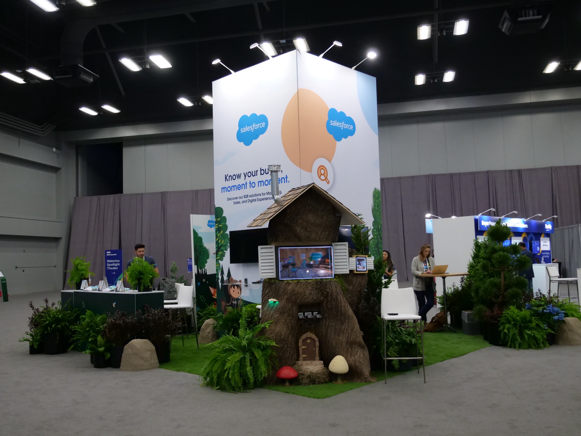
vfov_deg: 41.8
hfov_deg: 54.0
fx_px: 571
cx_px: 290
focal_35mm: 34
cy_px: 218
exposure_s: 1/160
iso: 1600
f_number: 2.8
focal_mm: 17
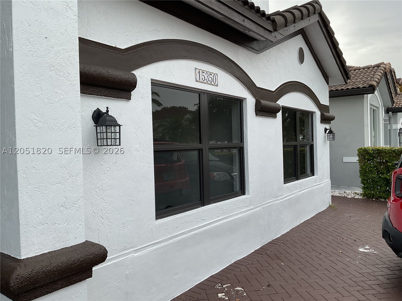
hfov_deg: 61.7
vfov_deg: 48.2
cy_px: 150
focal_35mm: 29
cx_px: 201
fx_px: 337
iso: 16
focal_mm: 3
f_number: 1.8
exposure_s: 1/816
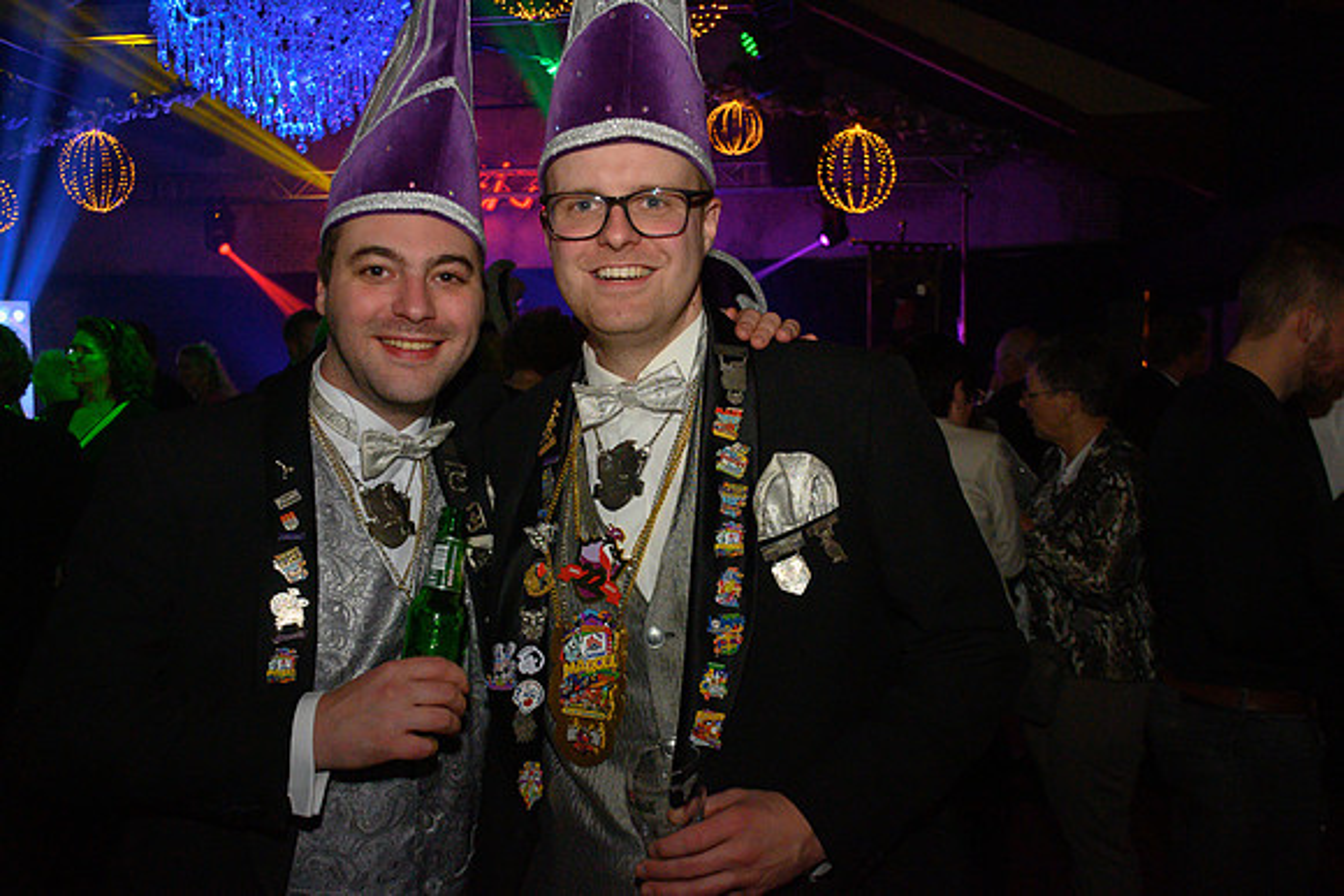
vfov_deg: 38.4
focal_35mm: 34
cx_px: 672
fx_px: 1288
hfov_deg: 55.1
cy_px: 448
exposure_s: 1/160
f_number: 6.3
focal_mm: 23
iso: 640
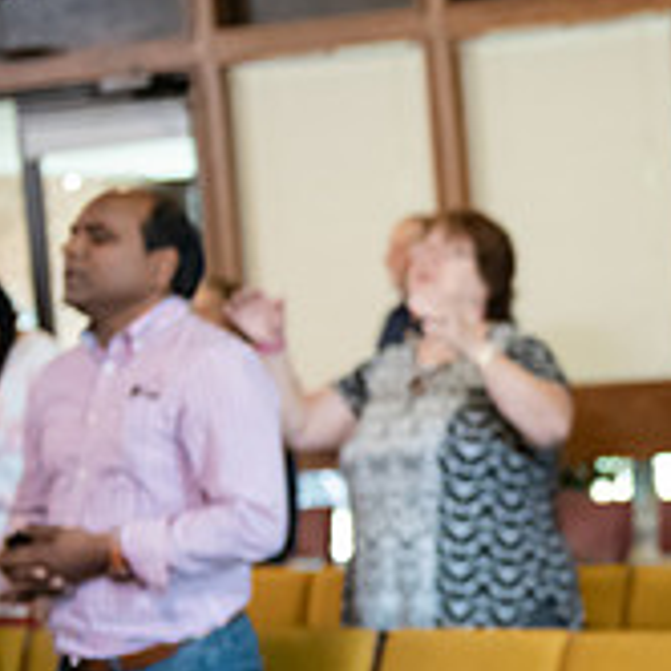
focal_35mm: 113
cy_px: 435
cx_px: 930
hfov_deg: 14.6
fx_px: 2478
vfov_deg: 15.4
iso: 2500
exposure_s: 1/125
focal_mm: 38
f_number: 2.8
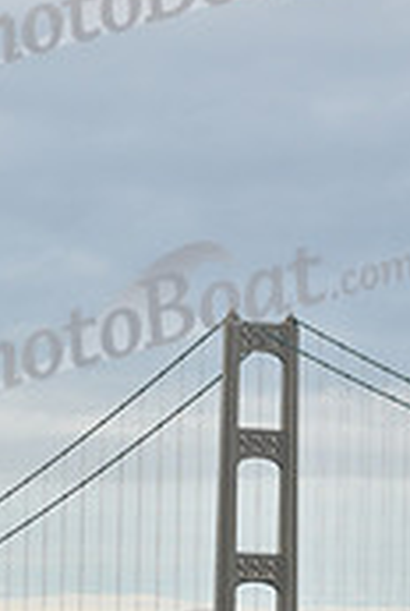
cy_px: 551
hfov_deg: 3.7
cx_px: -263
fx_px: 6261
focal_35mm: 368
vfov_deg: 5.6
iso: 250
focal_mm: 110
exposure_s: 1/800
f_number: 7.1
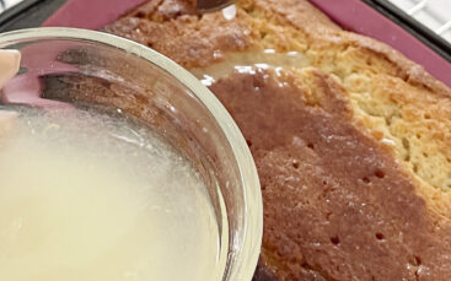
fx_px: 946
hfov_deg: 26.4
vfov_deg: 16.5
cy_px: -20
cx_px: 107
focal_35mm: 77
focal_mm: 5.1
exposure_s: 1/89
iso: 125
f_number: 1.6
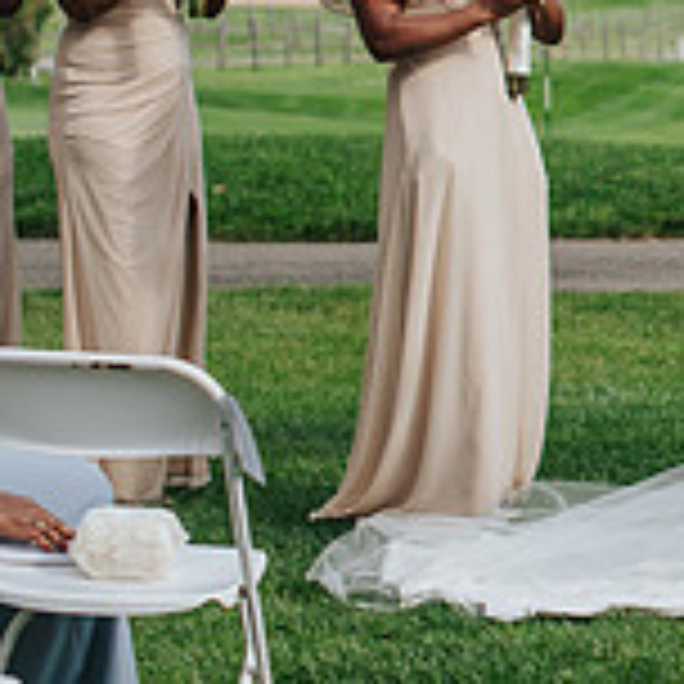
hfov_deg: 8.9
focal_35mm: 187
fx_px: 4180
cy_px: -13
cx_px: 1271
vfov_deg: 9.3
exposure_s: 1/1600
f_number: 3.2
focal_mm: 50
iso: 125
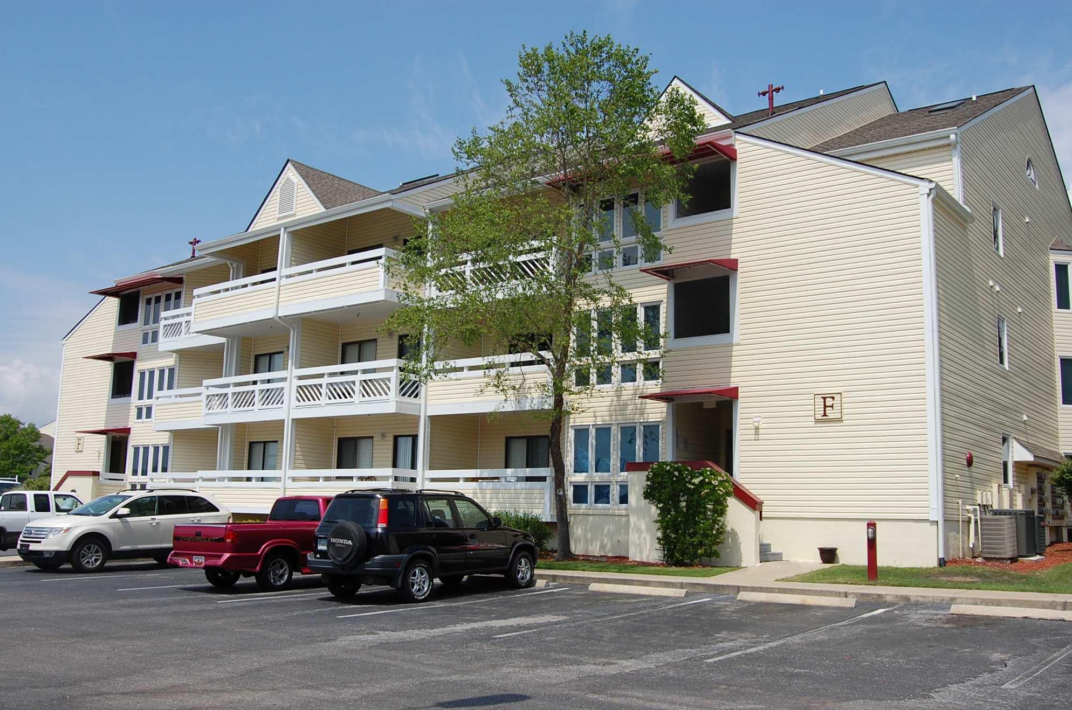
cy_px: 360
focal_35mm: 34
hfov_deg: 55.9
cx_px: 524
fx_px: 1011
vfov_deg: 38.7
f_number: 10
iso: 200
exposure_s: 1/400
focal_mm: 22
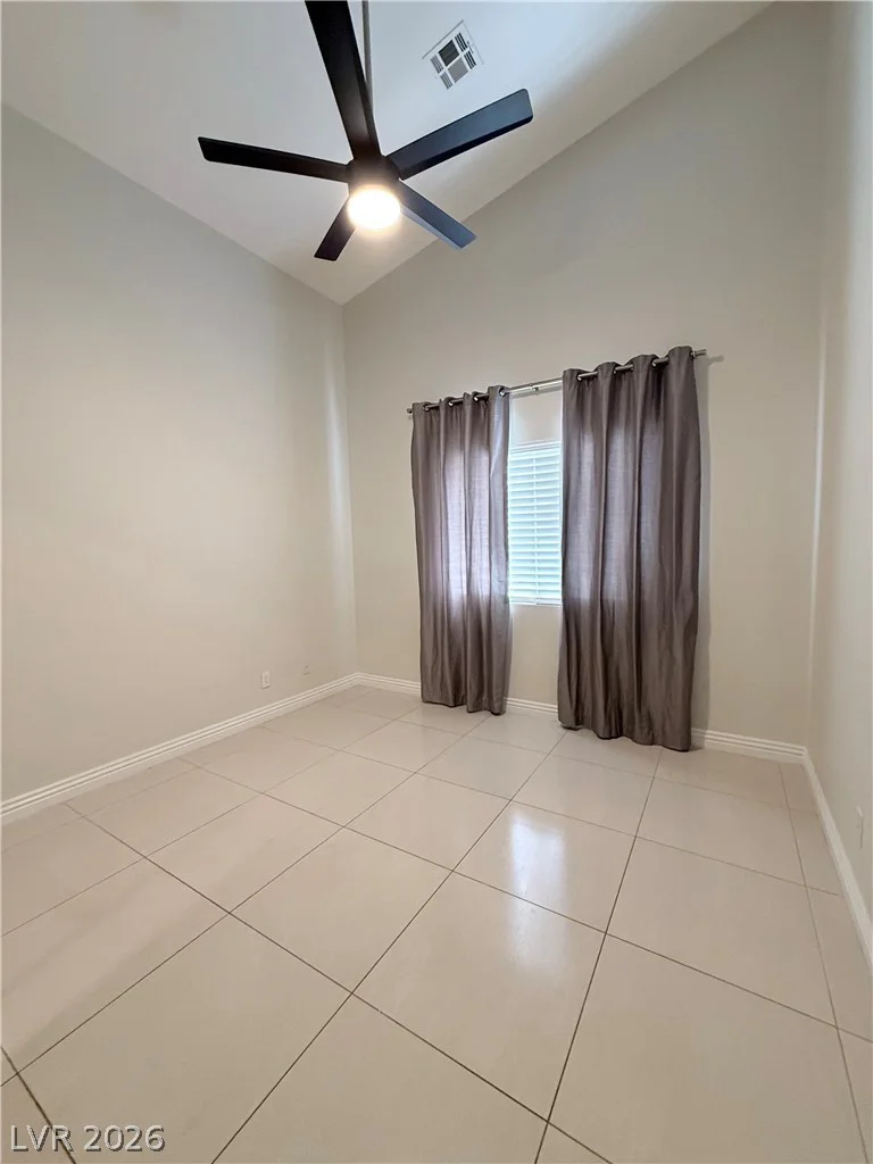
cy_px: 582
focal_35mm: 14
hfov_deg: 85.7
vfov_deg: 102.1
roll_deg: +1.3
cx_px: 436
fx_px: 471
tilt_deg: -3.7
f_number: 2.2
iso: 320
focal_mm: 2.22
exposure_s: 1/60
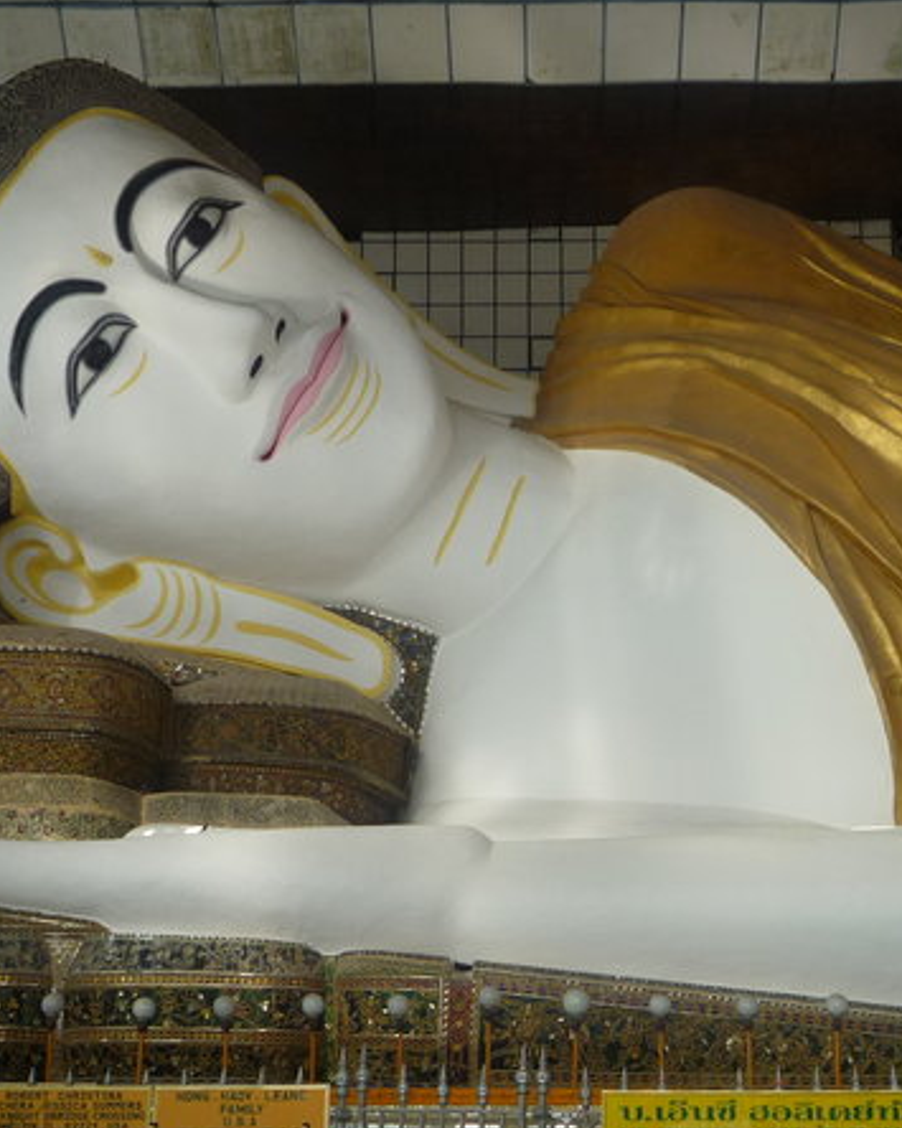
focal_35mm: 44
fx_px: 1469
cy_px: 749
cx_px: 546
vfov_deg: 41.5
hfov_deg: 34.0
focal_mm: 4.4
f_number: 2.8
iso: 100
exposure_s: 1/250
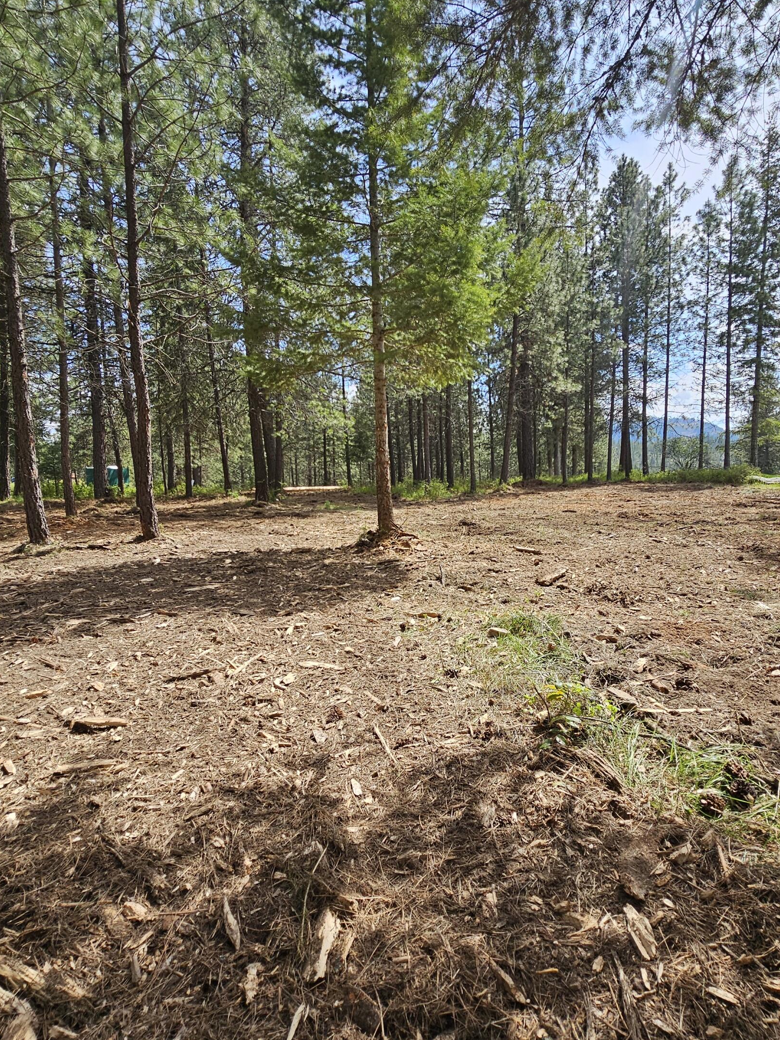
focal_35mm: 18
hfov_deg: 71.5
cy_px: 503
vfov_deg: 87.7
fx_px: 541
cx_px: 409
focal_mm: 2.2
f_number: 2.2
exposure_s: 1/880
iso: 50
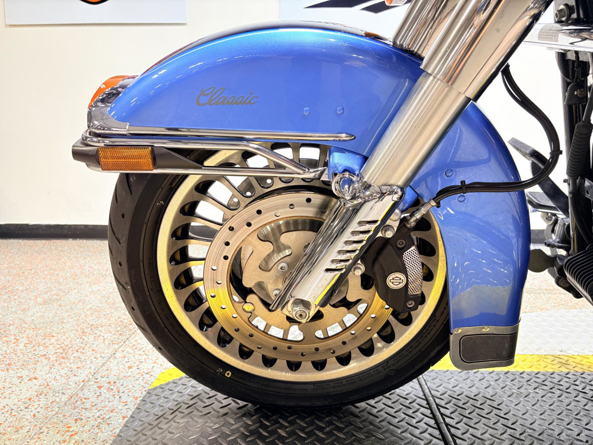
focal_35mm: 26
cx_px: 296
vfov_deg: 53.1
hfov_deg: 67.3
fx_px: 445
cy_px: 222
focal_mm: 5.96
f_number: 1.6
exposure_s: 1/60
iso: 64
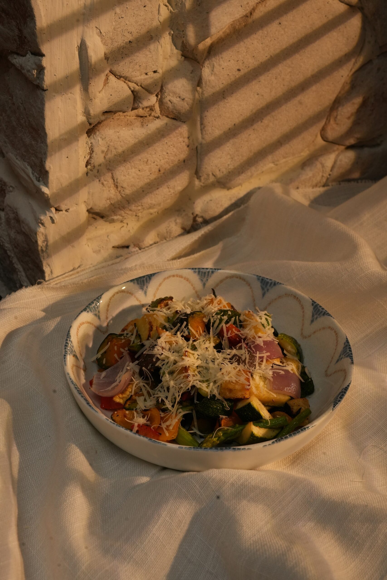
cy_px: 290
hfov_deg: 23.0
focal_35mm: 59
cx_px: 194
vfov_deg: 33.9
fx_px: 951
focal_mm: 59
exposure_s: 1/160
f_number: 14
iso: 1250
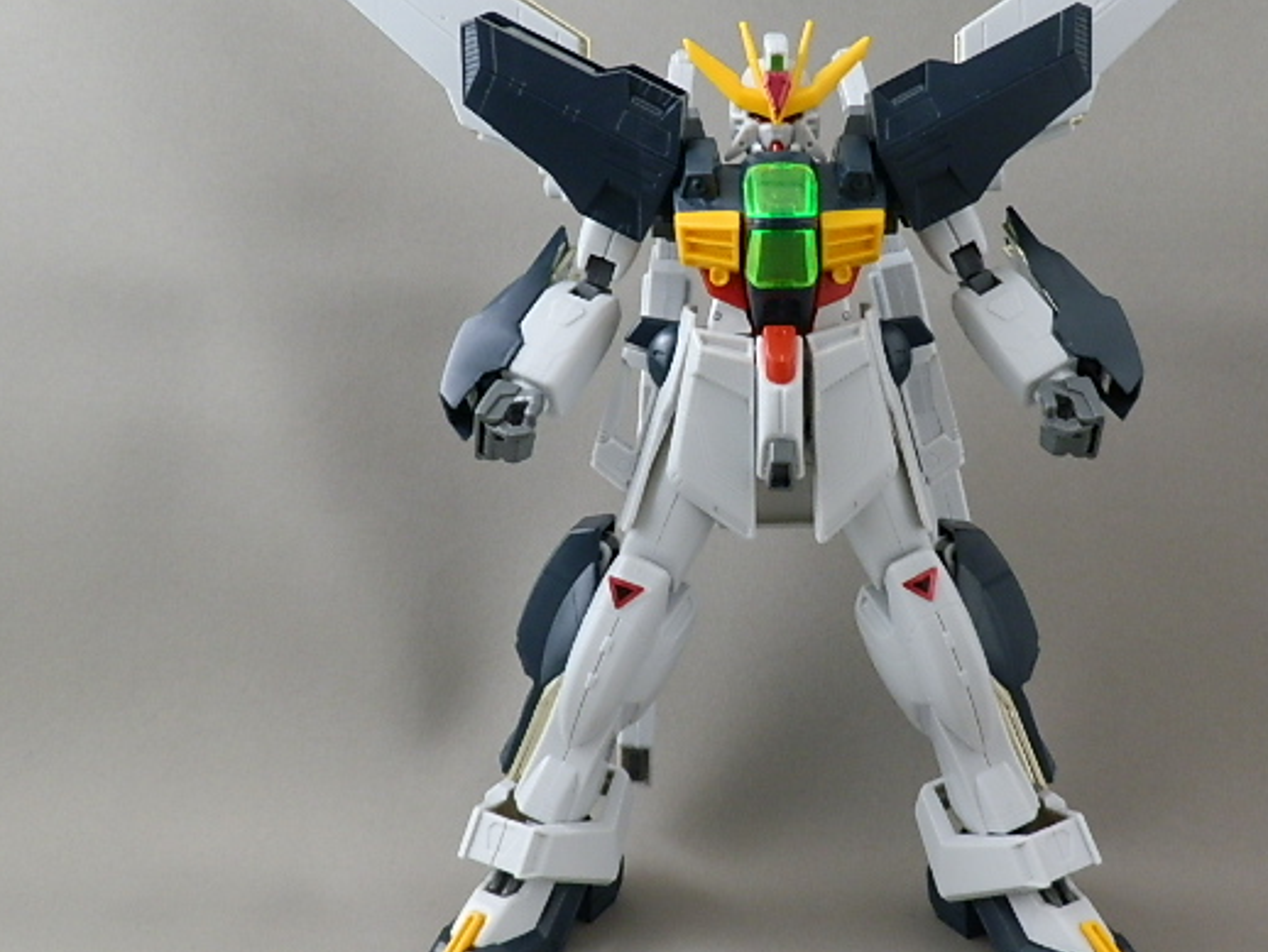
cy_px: 421
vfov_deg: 34.3
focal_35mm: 42
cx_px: 749
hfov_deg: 44.6
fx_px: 1539
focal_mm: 6.17
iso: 200
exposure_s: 1/8
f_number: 3.5
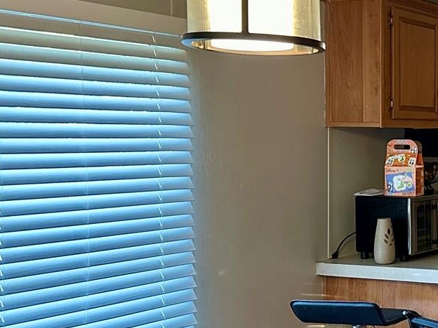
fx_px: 797
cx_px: 525
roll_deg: -0.8
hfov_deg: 27.2
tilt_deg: -2.1
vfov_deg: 23.3
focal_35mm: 63
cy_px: 167
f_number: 1.78
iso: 640
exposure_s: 1/60
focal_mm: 6.86
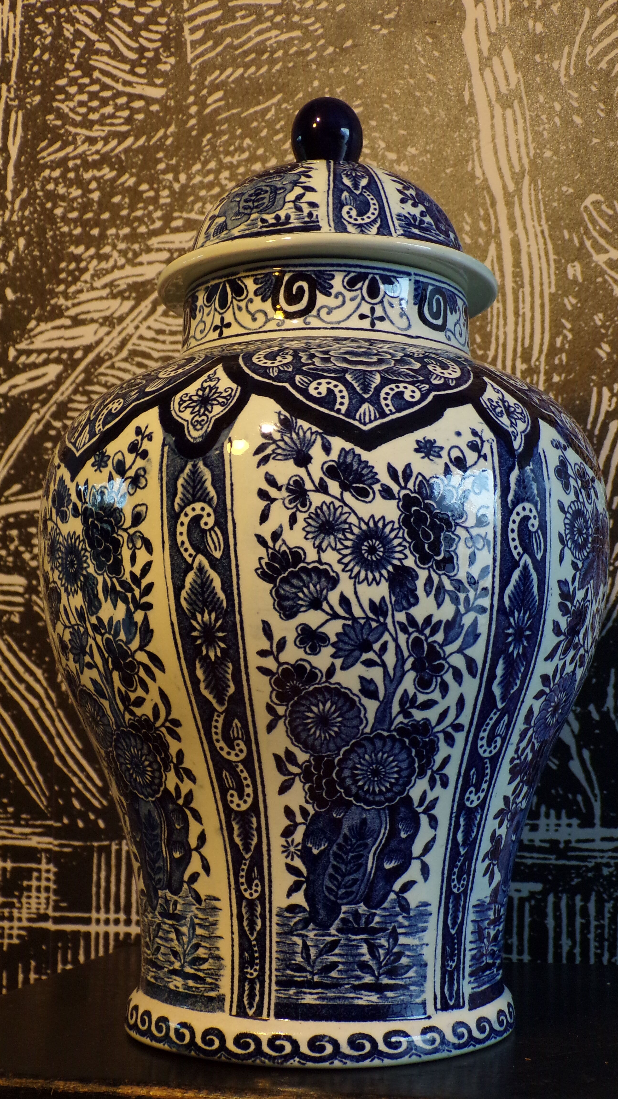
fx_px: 1340
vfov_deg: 44.6
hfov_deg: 26.0
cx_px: 333
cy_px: 550
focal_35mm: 46
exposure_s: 1/20
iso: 200
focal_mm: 7.6
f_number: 3.4
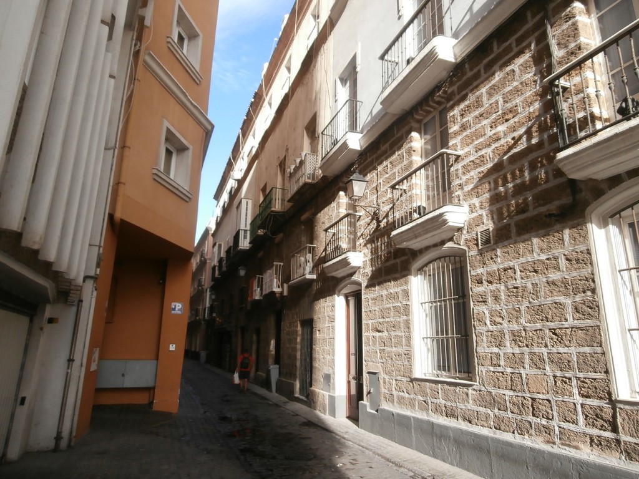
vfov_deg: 56.8
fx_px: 443
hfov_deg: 71.6
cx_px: 320
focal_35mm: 24
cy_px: 240
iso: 160
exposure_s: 1/500
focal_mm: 4.2
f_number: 3
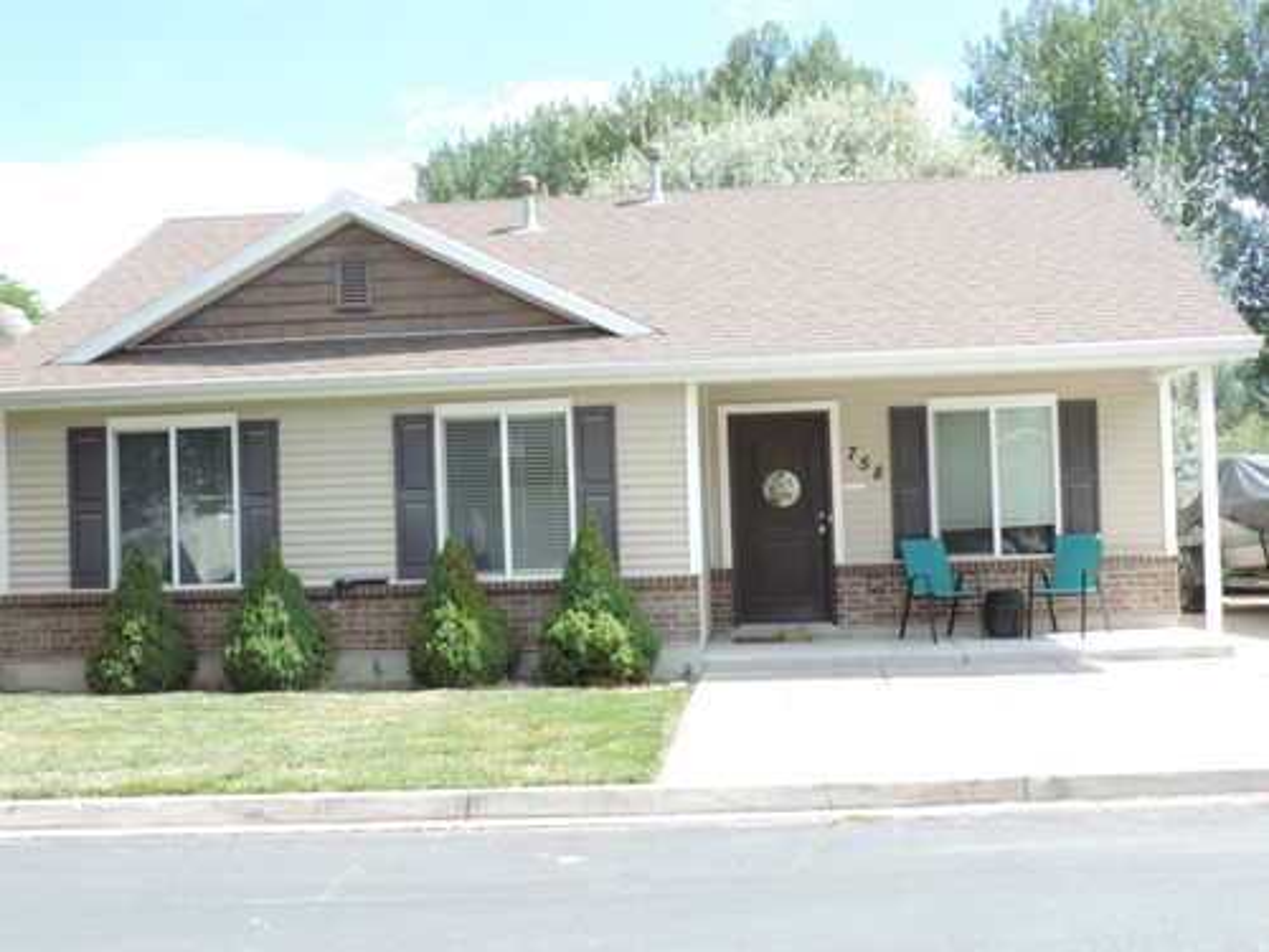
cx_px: 634
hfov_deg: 43.9
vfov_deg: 33.6
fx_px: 1576
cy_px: 476
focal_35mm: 43
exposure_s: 1/50
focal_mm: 7.6
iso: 80
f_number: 7.6
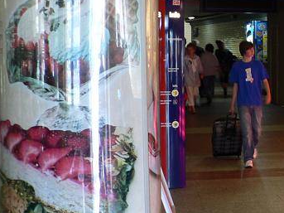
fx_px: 689
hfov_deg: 21.9
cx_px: 320
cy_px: 58
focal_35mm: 84
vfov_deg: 17.5
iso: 80
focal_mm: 6
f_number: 2.8
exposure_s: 1/10
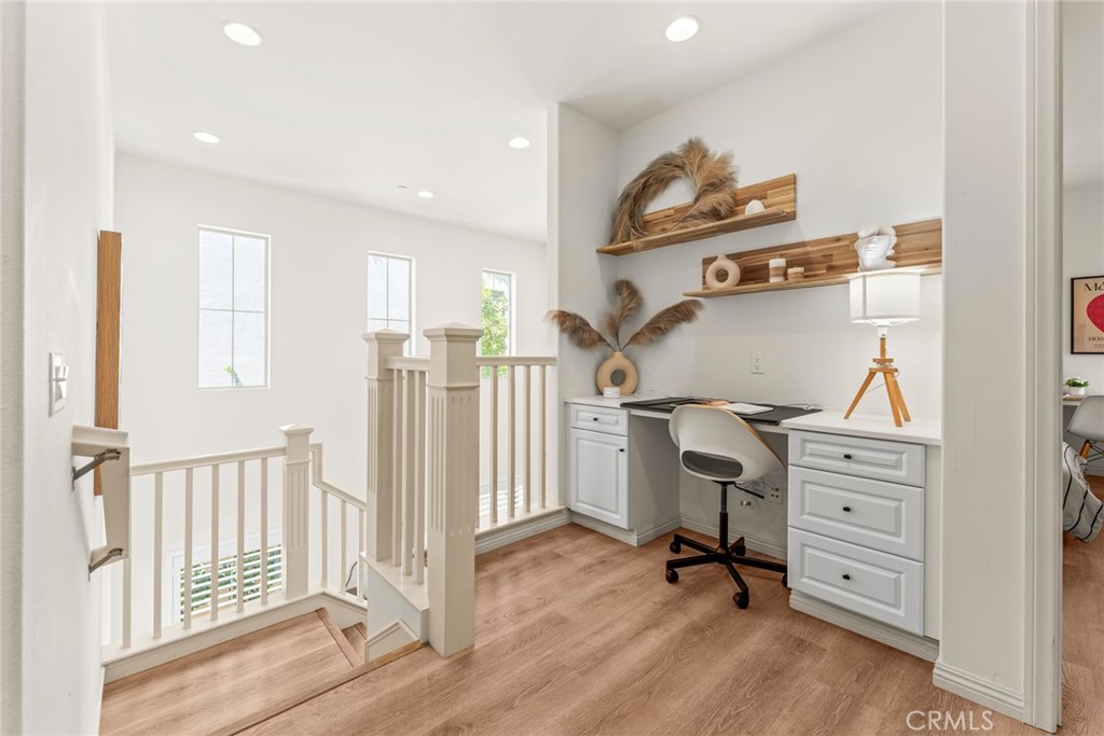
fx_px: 429
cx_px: 552
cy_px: 368
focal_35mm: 14
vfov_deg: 81.2
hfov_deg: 104.2
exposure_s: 1/8
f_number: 6.3
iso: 250
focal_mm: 14
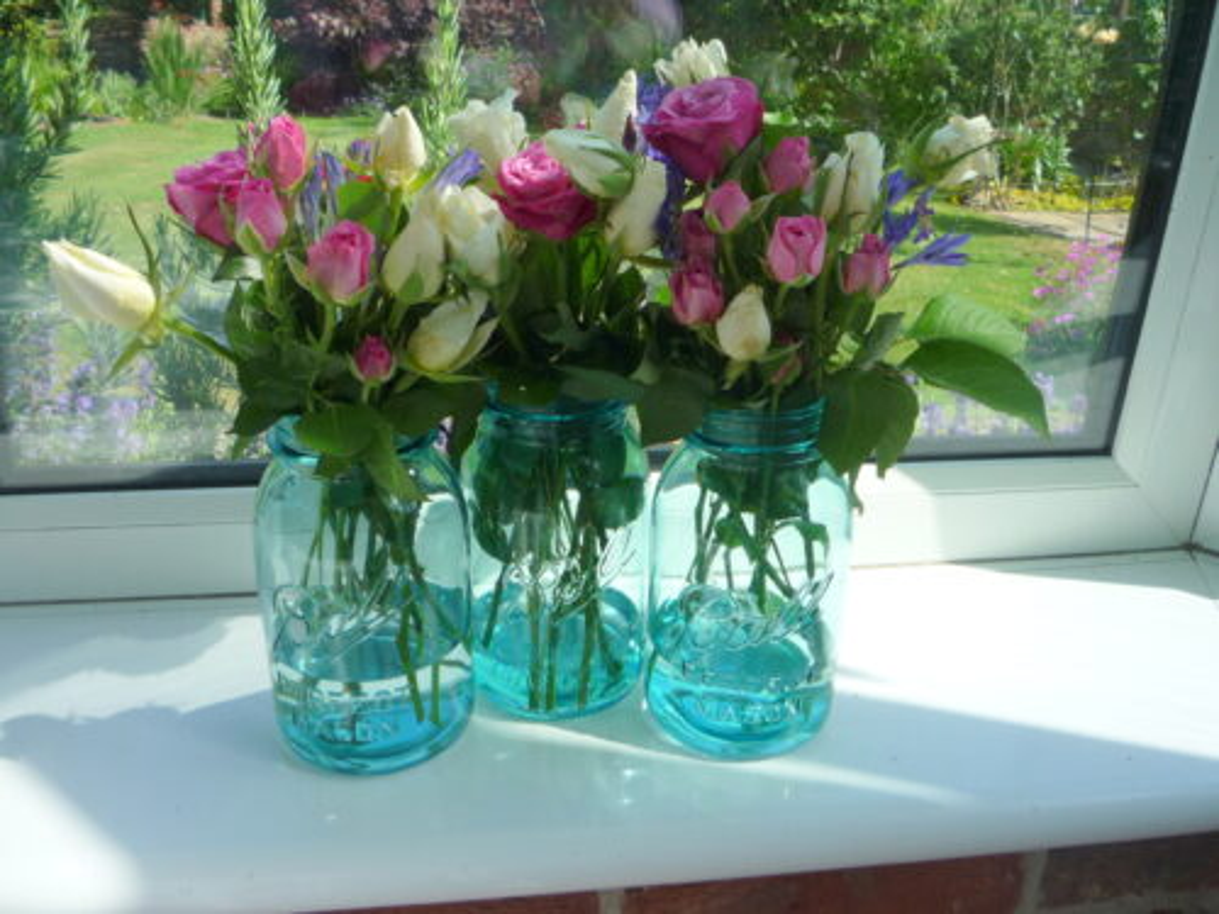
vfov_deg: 46.8
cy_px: 457
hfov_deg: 60.0
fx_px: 1056
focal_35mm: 30
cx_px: 610
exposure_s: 1/320
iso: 100
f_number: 4
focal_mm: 5.2
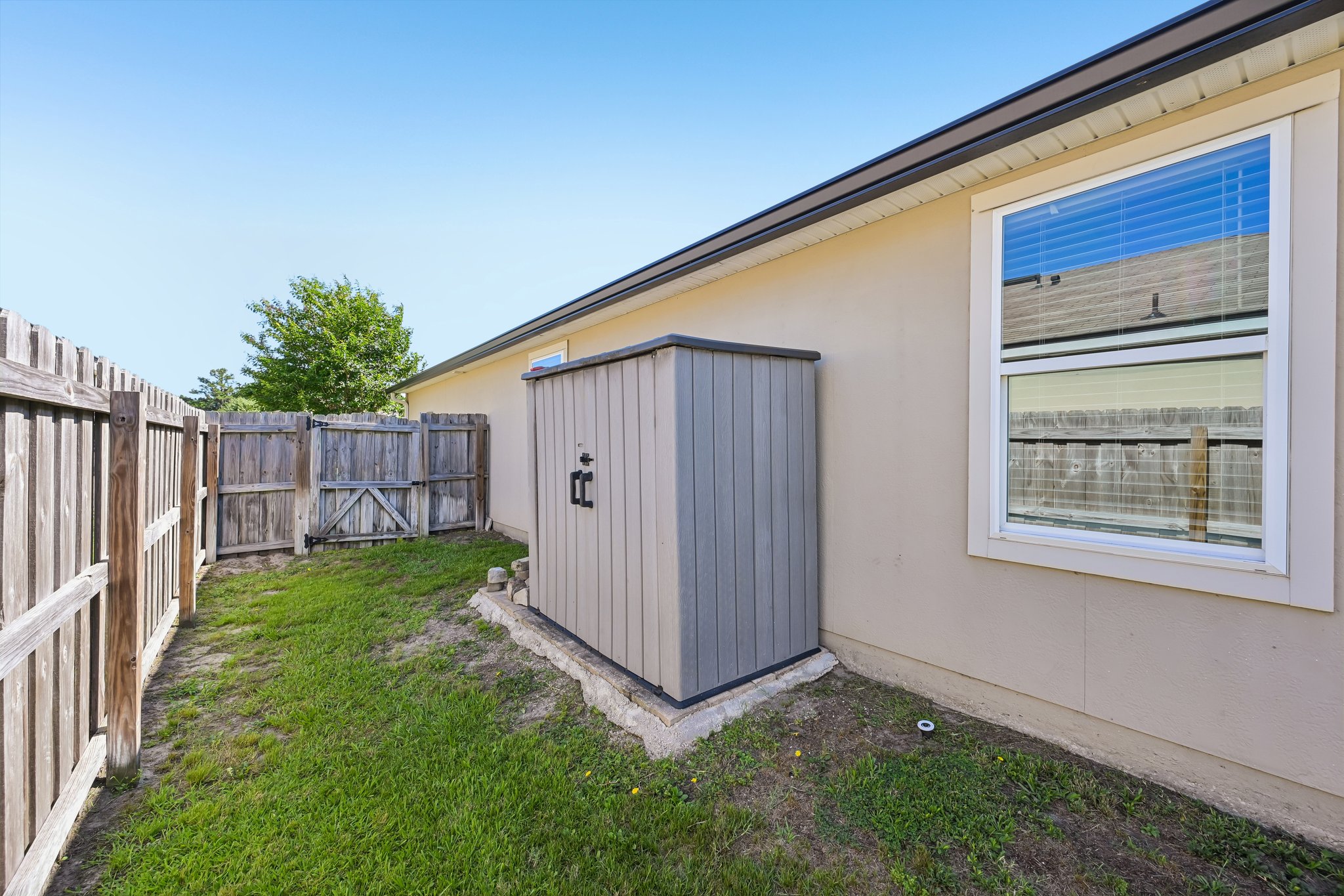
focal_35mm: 14
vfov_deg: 81.2
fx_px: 523
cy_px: 448
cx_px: 672
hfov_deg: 104.3
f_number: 8
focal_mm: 14
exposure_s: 1/90
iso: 100
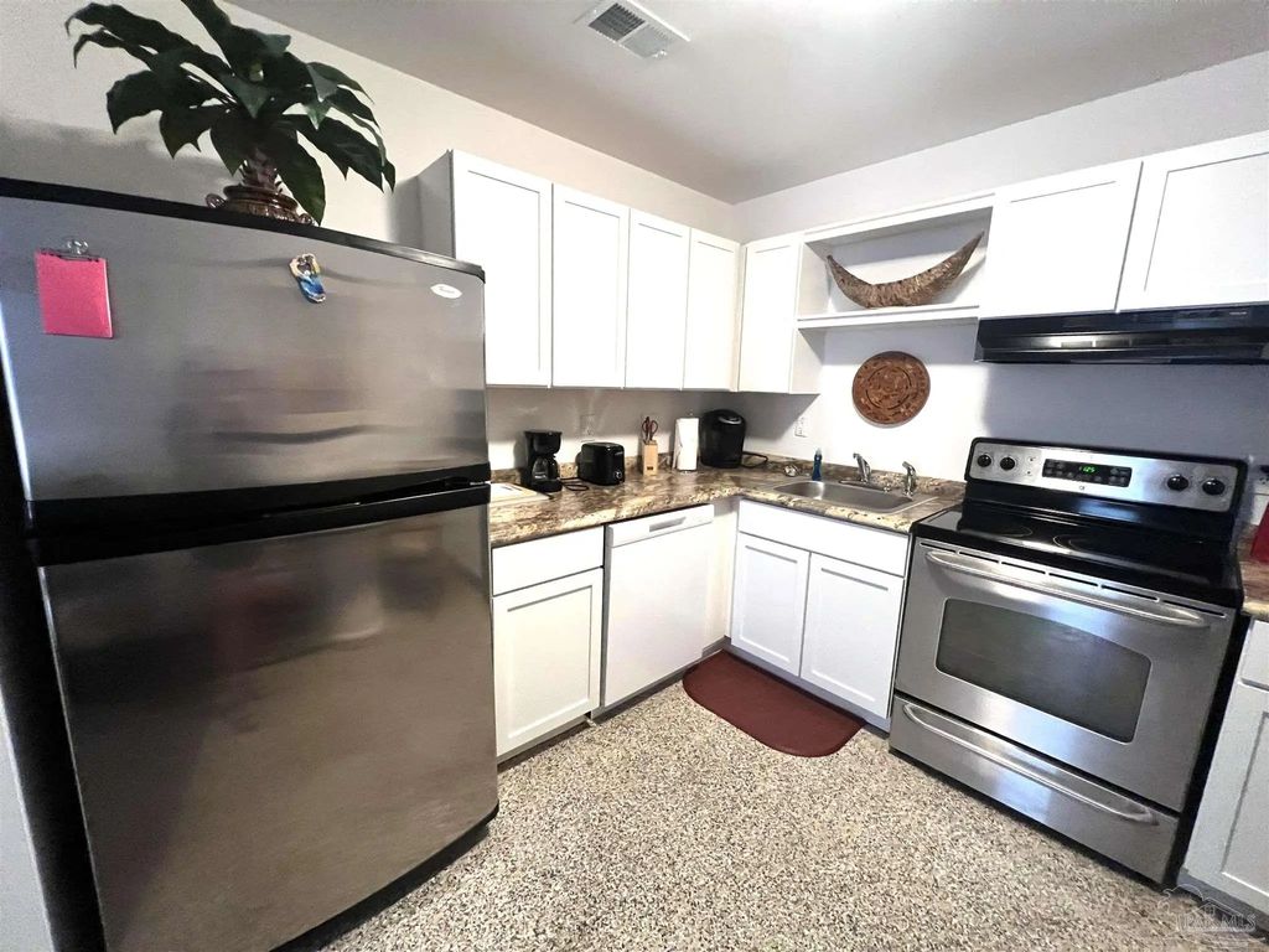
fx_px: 477
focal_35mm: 13
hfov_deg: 106.2
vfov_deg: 89.9
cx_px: 634
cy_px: 476
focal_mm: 1.57
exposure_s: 1/60
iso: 500
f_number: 1.8
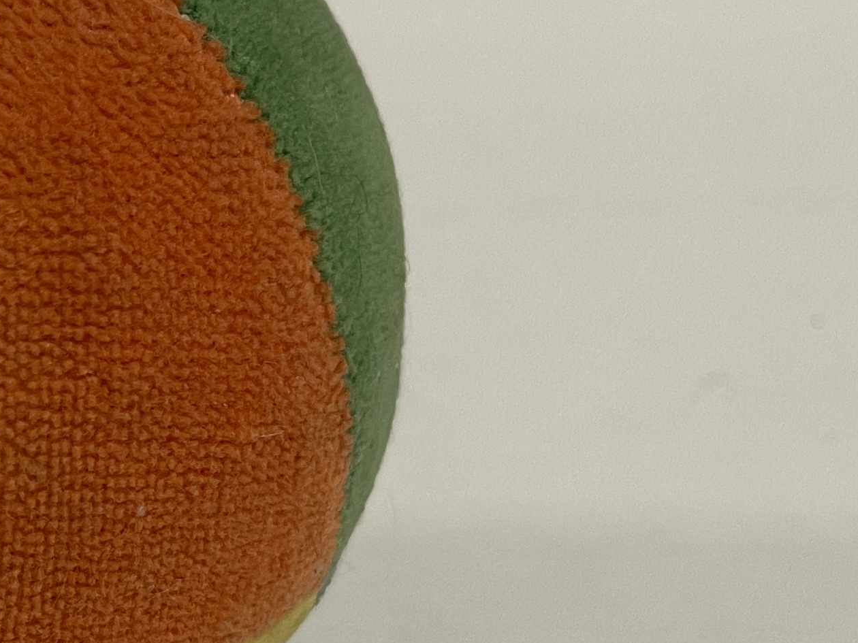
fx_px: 1983
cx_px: -217
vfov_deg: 18.4
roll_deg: +3.9
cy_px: 413
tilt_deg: -24.1
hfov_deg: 22.2
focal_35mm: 80
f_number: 1.6
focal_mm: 5.1
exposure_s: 1/50
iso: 80
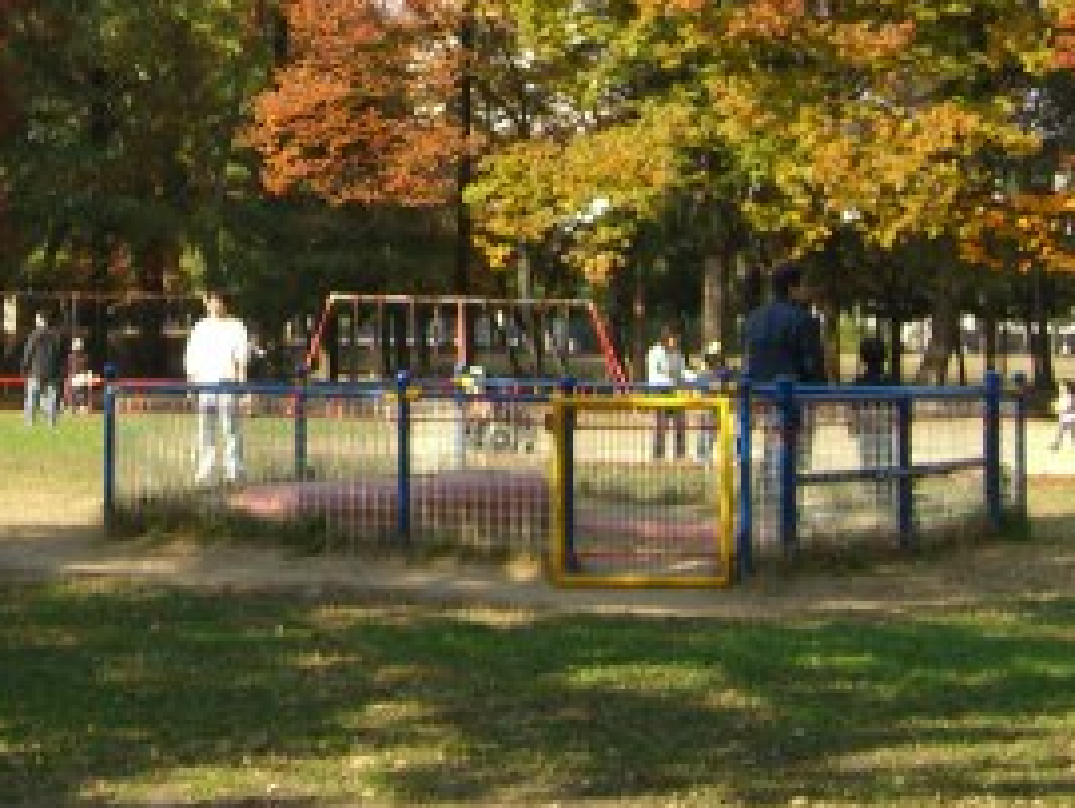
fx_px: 2797
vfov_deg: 16.0
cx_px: 151
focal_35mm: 90
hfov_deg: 21.4
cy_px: -44
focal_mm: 7.9
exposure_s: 1/200
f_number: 4
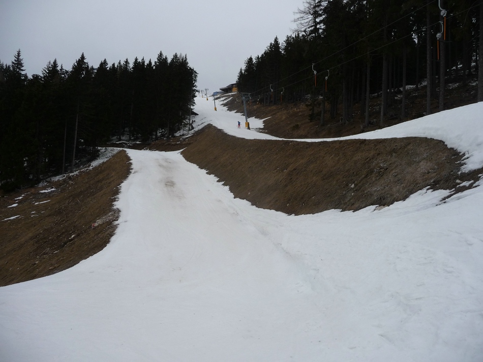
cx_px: 242
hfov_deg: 63.5
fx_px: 391
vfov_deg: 49.7
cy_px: 181
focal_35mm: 28
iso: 100
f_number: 3.3
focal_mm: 4.7
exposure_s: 1/640
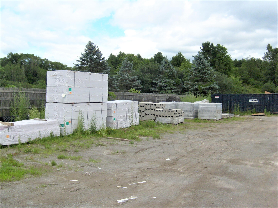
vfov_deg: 40.7
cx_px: 139
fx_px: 281
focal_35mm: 35
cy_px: 104
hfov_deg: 52.6
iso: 80
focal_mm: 5.8
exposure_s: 1/250
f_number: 7.1
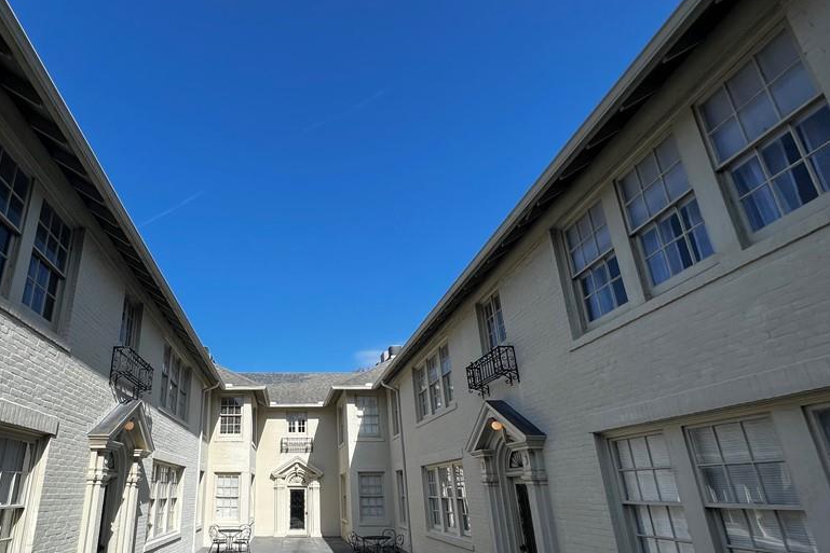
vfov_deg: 66.4
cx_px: 290
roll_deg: +0.3
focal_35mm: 18
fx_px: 415
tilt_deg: +17.3
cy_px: 346
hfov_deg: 87.4
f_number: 1.8
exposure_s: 1/1672
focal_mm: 1.57
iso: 32
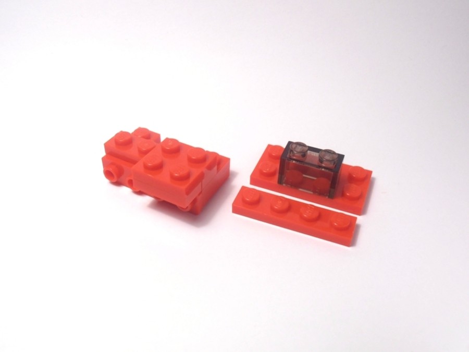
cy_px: 176
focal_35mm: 37
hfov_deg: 50.1
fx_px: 501
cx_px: 234
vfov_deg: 38.7
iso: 80
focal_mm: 6.61
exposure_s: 1/80
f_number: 3.9
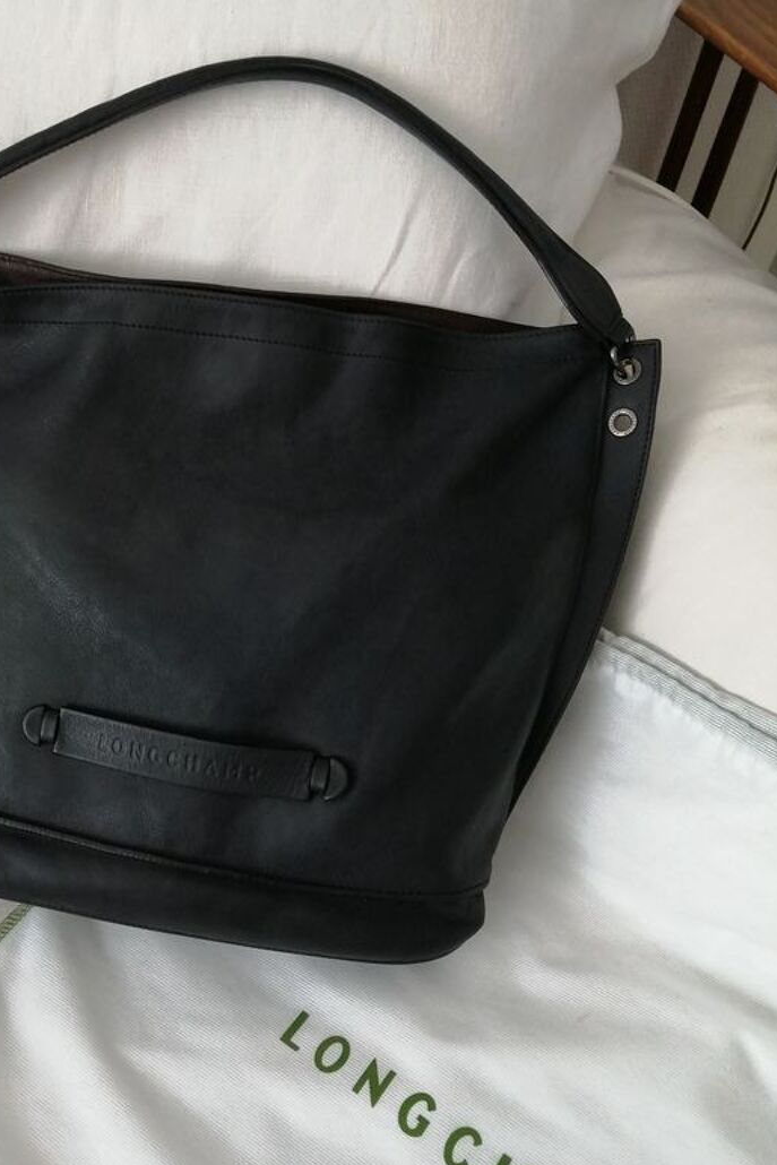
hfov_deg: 37.4
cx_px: 244
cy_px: 627
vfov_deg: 54.4
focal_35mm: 35
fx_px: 1133
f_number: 1.8
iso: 100
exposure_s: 1/100
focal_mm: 3.46
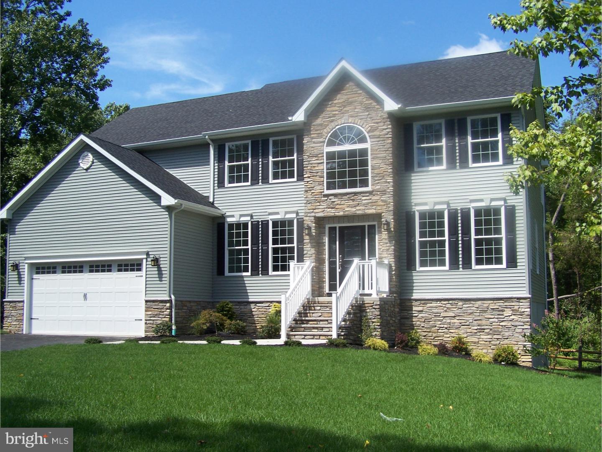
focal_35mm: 38
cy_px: 226
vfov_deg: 37.7
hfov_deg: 49.0
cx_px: 301
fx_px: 661
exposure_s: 1/500
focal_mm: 6.3
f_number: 4
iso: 80
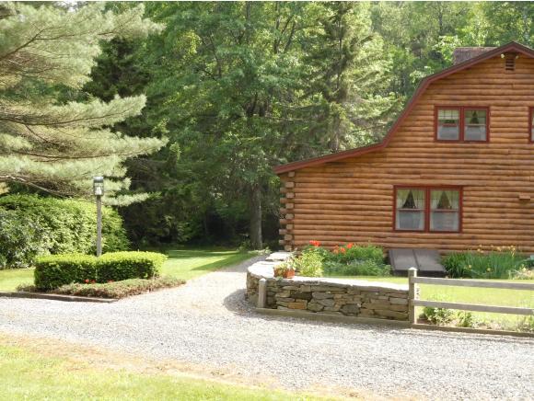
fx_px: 695
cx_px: 267
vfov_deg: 32.2
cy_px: 200
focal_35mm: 45
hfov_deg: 42.0
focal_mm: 8.1
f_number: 4.6
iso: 100
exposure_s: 1/80
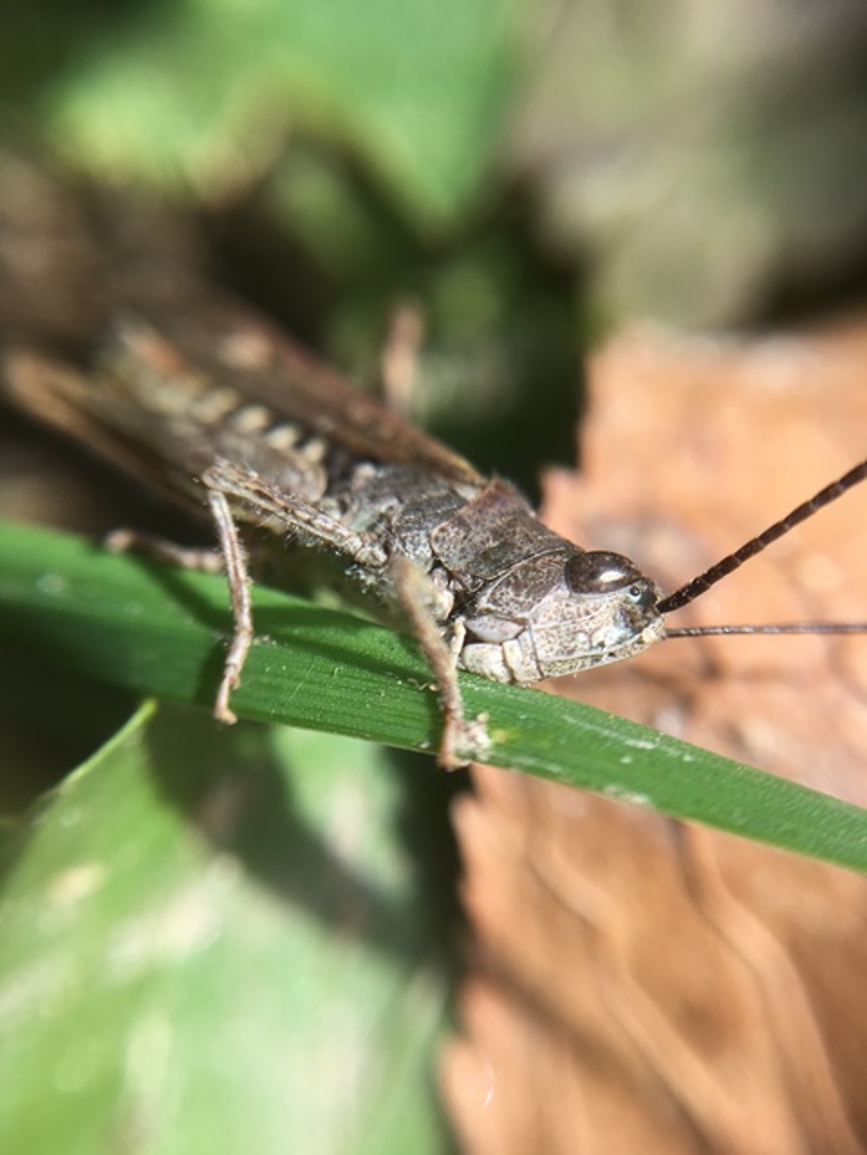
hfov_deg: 48.2
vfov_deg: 61.7
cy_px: 578
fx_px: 968
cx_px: 434
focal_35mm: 29
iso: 25
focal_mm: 4.15
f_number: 2.2
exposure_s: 1/370
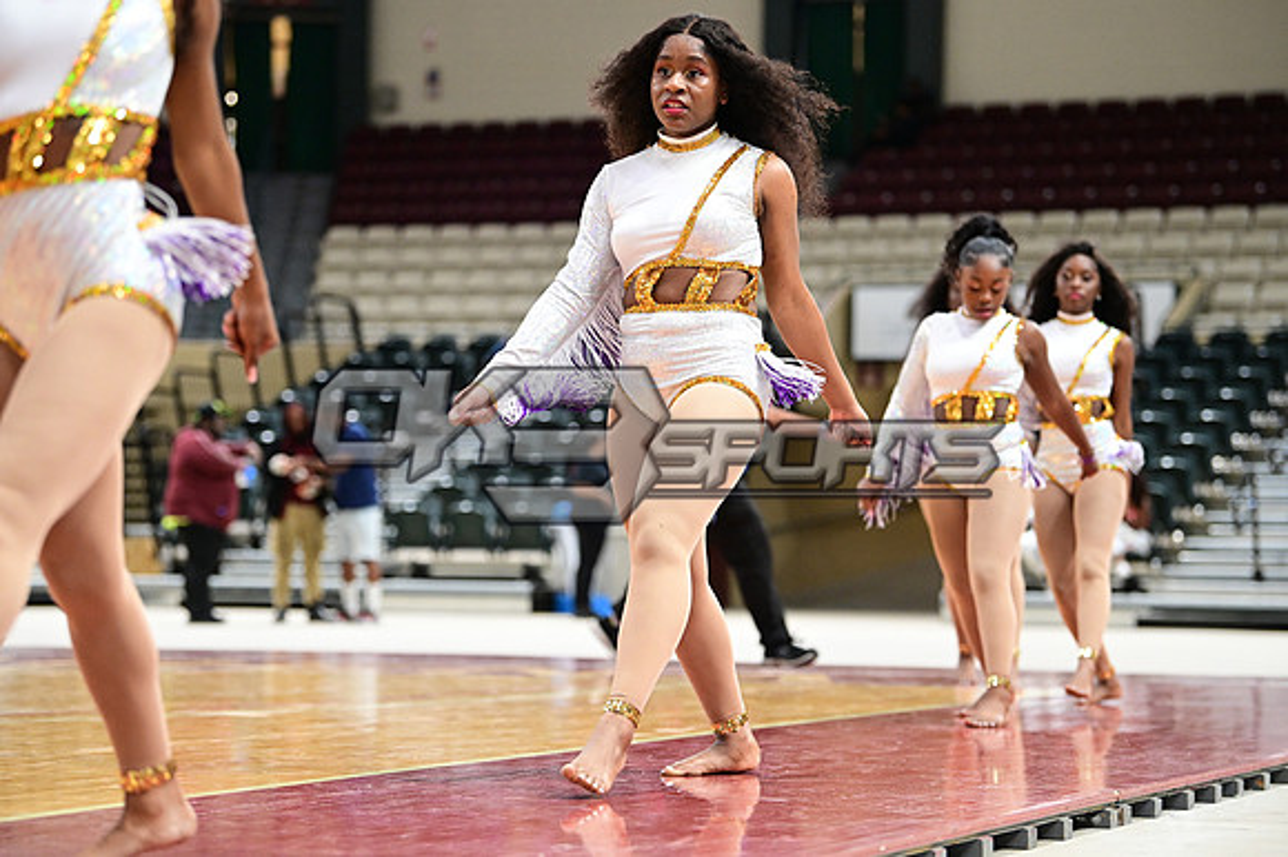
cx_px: 644
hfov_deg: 20.0
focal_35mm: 102
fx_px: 3647
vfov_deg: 13.4
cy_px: 428
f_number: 3.2
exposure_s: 1/1000
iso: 6400
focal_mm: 102
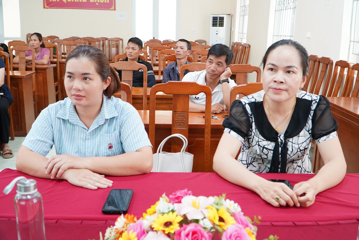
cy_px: 120
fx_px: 329
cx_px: 180
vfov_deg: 40.0
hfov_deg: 57.2
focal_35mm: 33
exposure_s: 1/40
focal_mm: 22
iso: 1250
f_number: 4
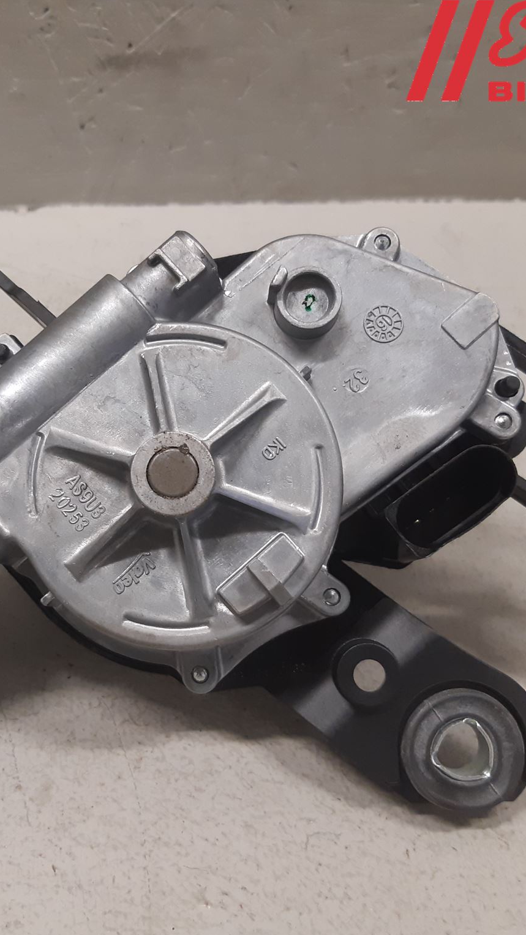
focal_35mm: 38
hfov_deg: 30.8
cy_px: 468
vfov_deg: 52.8
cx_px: 155
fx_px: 942
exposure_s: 1/50
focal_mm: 3.93
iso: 160
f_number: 1.7
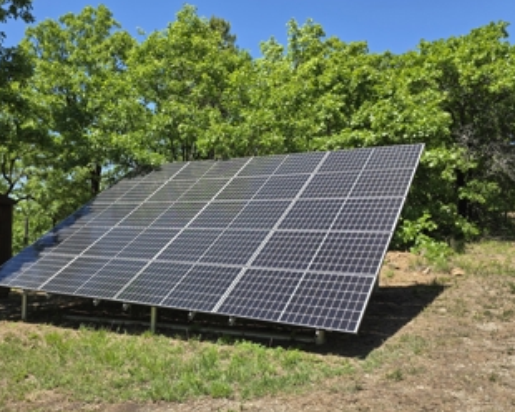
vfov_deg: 49.7
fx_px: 442
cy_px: 248
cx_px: 194
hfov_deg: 59.7
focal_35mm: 29
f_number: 1.7
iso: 12
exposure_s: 1/484
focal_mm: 6.3
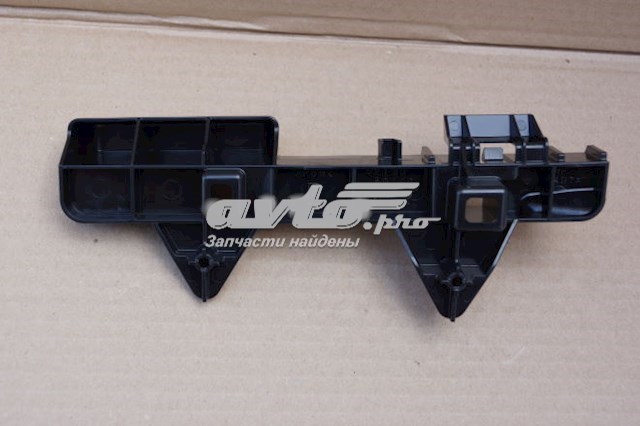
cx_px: 320
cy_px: 213
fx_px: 800
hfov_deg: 43.6
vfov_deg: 29.8
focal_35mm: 45
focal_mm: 30
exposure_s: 1/100
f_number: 5.6
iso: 100
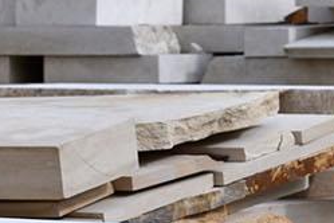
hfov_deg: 4.2
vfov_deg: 2.9
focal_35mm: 481
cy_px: 274
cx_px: 649
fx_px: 4462
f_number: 13
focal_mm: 80
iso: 200
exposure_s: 1/320
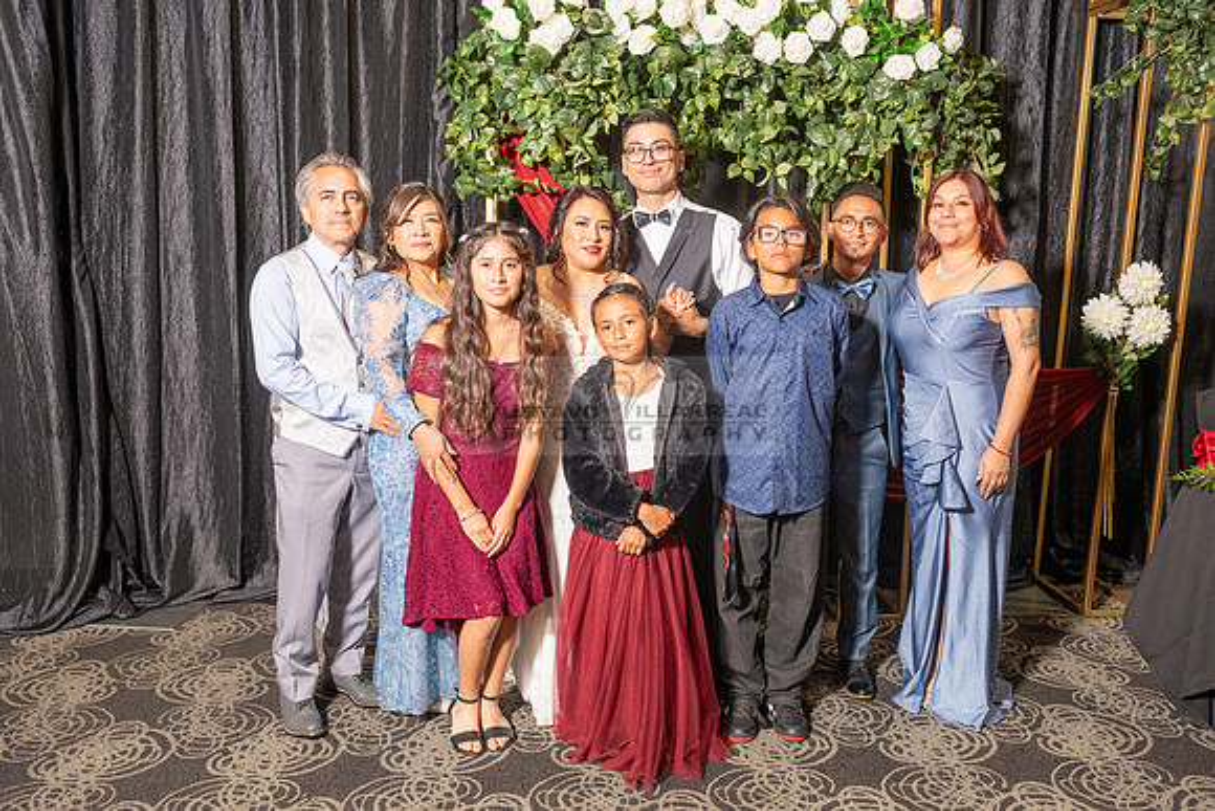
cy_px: 426
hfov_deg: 56.5
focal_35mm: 34
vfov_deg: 39.4
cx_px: 627
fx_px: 1131
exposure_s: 1/200
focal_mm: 29
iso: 800
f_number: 4
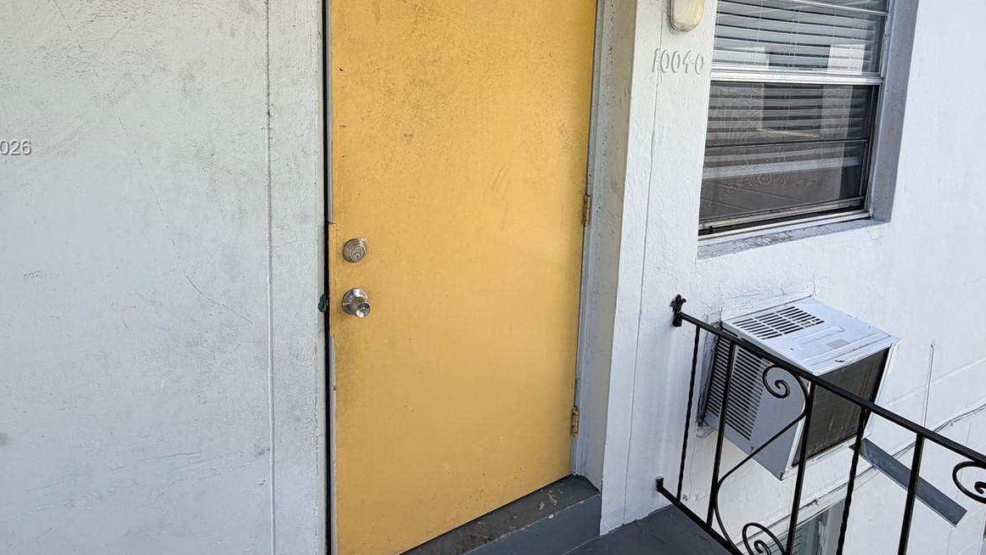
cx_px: 445
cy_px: 149
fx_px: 549
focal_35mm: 21
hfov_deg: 83.6
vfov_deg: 51.6
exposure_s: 1/770
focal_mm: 2.22
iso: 32
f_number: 2.2
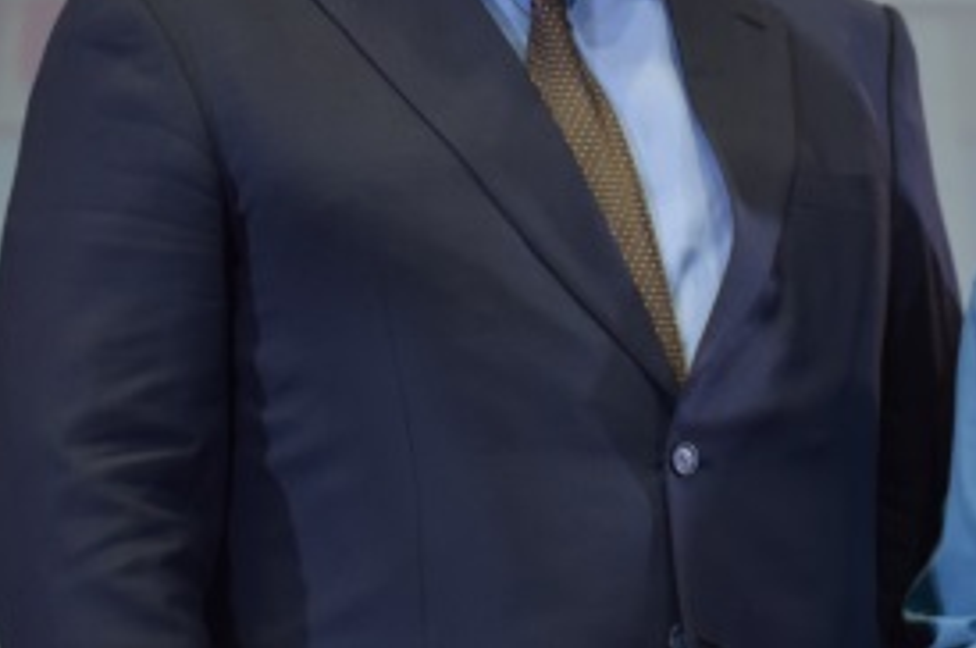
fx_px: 5714
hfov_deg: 9.7
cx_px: 908
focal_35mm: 211
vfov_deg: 6.5
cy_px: 105
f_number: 4.8
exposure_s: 1/60
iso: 500
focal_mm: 52
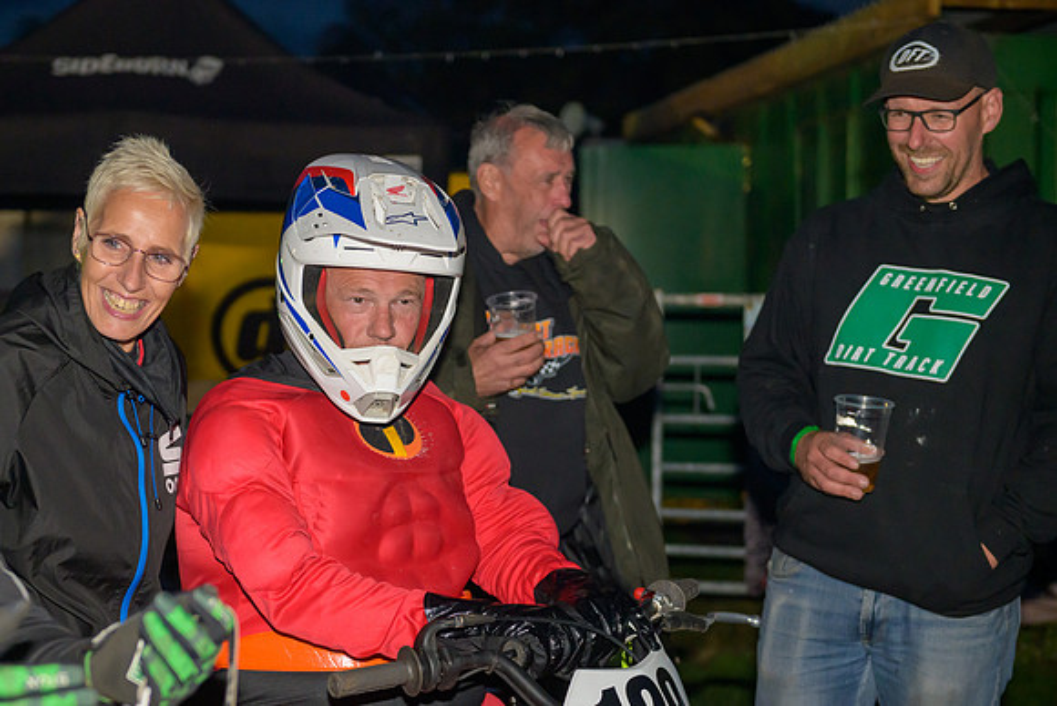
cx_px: 396
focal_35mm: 65
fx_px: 1922
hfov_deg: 30.6
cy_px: 433
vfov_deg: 20.8
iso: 1250
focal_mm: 52
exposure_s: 1/60
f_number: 2.8
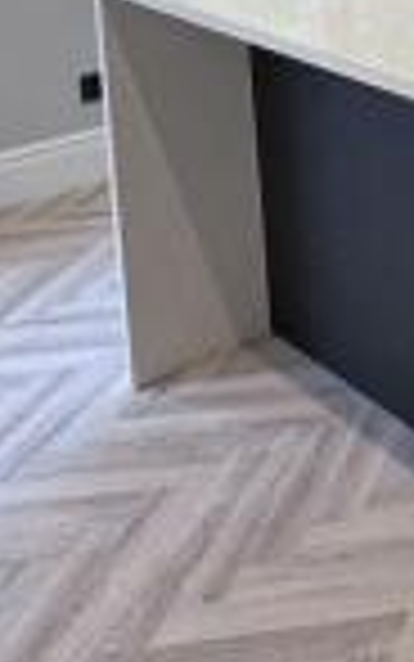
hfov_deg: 15.2
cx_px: 938
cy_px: -155
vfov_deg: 29.2
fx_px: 1064
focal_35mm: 59
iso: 125
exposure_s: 1/100
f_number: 2.2
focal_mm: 2.22
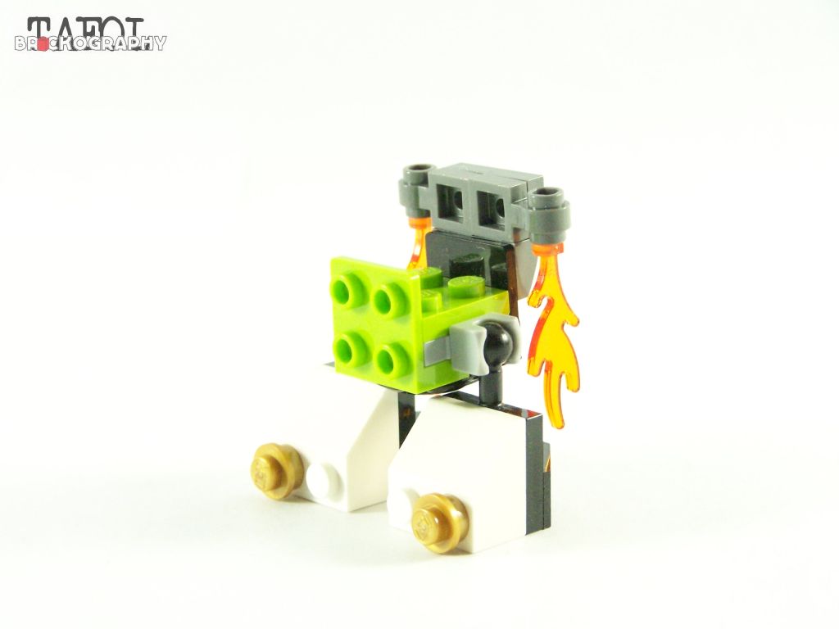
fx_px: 2545
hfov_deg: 18.7
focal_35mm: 105
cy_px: 314
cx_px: 420
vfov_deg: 14.1
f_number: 3.6
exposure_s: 1/60
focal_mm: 17.5
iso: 400
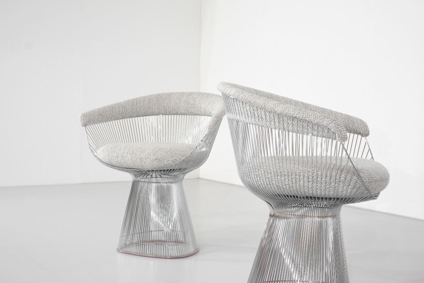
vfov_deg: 25.5
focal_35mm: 53
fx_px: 624
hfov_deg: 37.5
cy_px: 142
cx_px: 212
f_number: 8
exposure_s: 1/30
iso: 800
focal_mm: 35
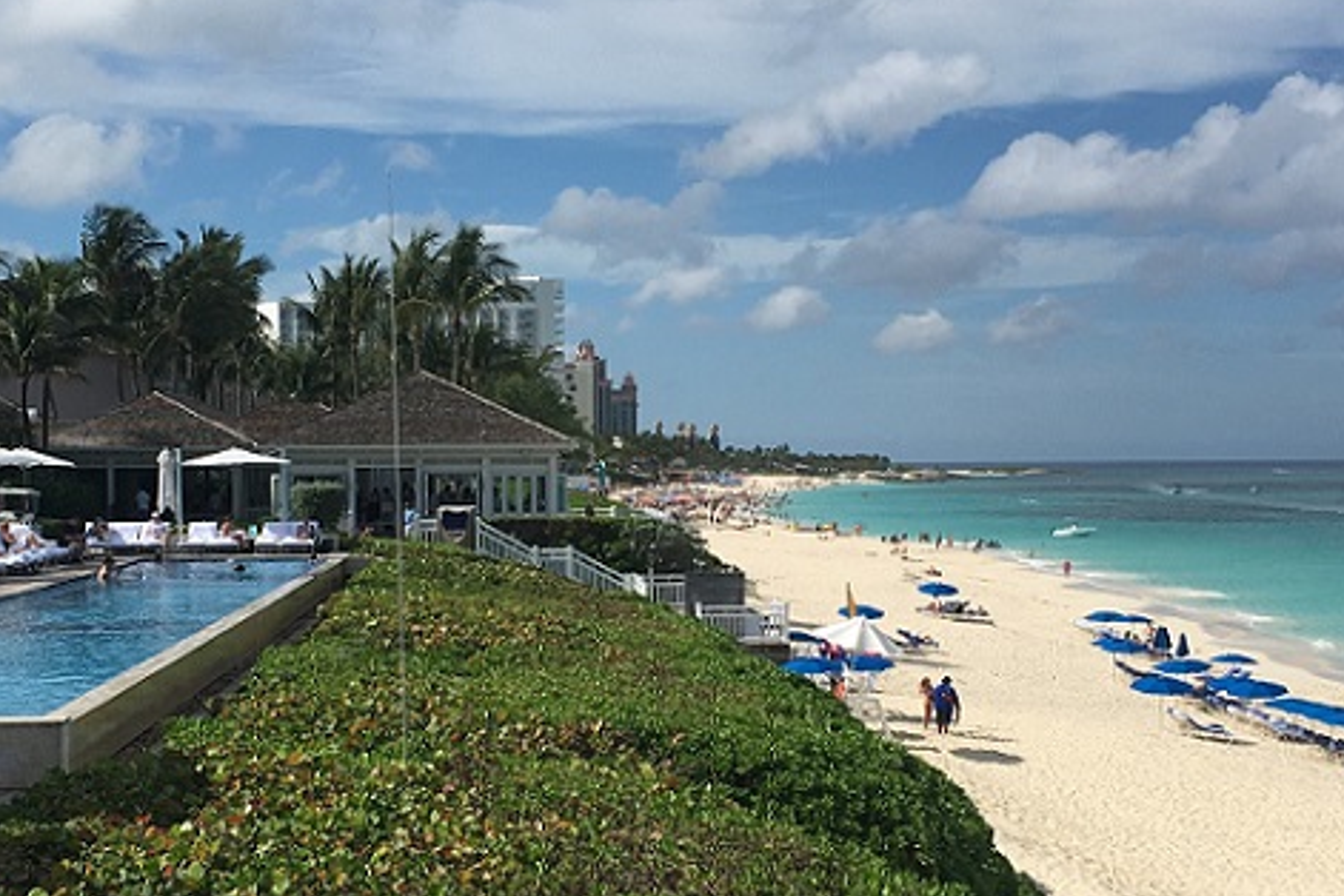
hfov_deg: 31.4
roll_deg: +0.1
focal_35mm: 64
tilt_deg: -1.4
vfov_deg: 21.2
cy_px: 572
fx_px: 2389
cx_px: 599
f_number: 2.2
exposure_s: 1/3205
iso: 25
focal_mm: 4.15
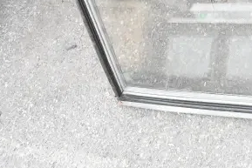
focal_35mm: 57
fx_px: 399
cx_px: 243
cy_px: 3
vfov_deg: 22.9
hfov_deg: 32.6
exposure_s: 1/250
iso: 1600
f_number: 9
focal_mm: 18
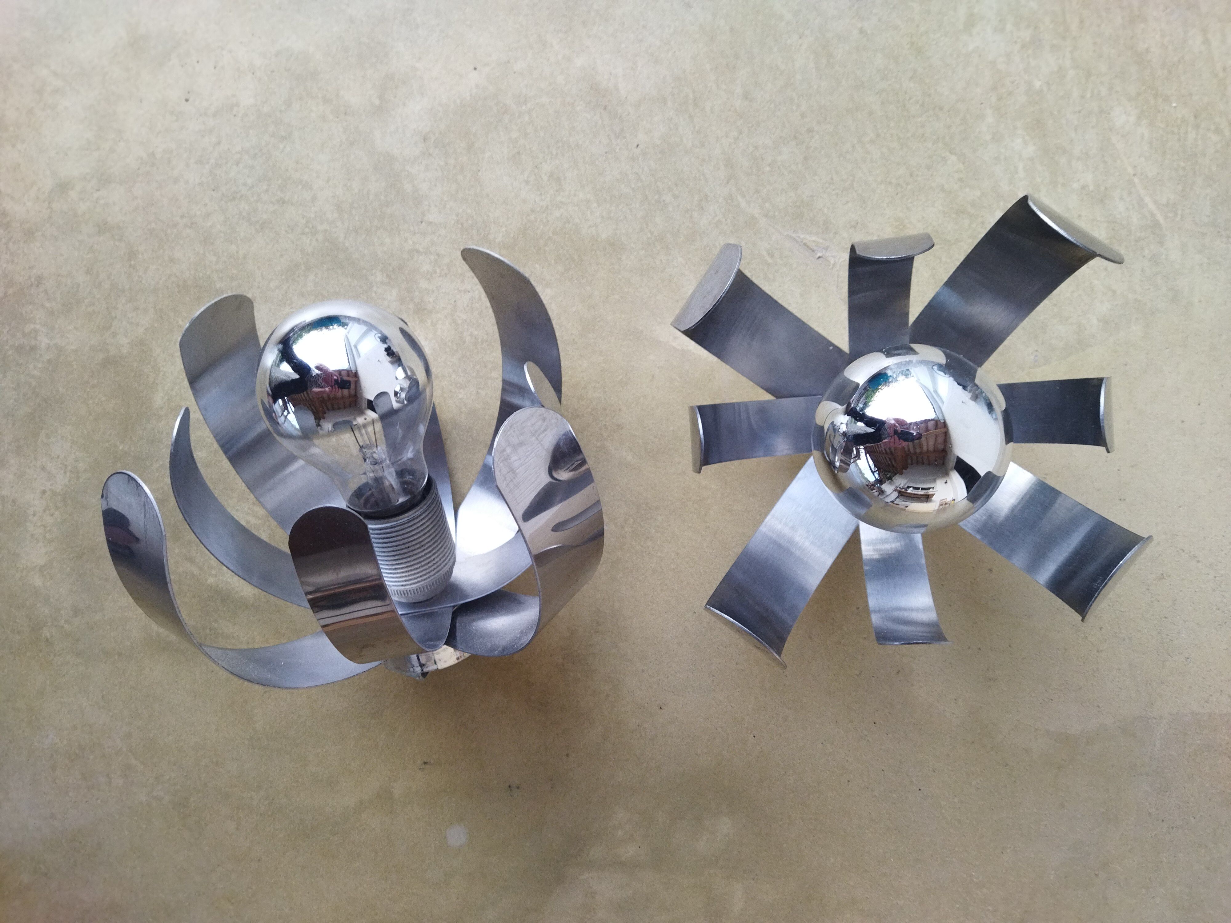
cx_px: 616
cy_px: 462
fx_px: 960
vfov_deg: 51.4
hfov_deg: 65.3
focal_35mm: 27
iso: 160
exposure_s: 1/100
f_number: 1.79
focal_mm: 4.71
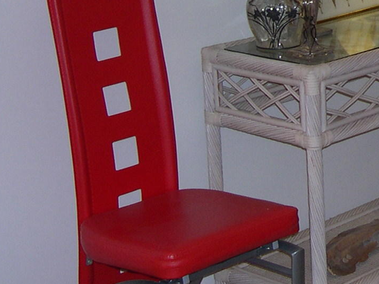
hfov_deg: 15.3
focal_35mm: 121
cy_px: -67
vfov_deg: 11.9
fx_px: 1324
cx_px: 528
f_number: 2.8
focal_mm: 8
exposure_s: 1/30
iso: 100
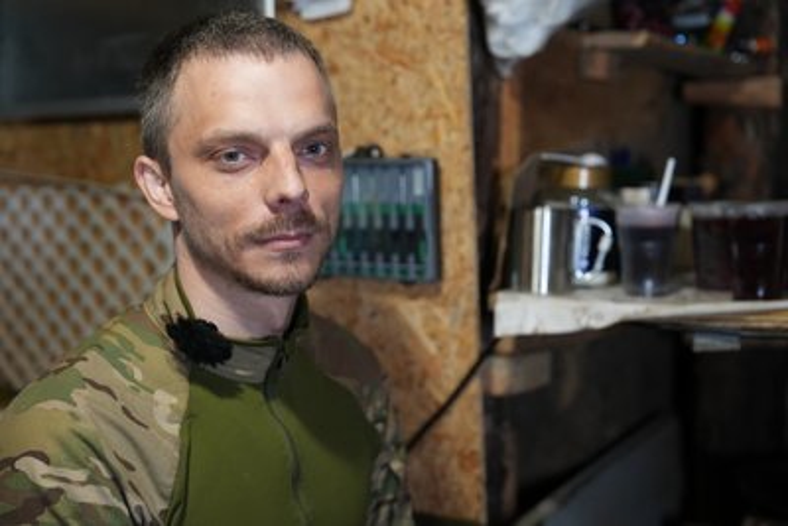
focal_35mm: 49
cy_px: 263
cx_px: 394
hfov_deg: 40.3
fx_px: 1073
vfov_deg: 27.5
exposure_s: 1/160
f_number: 2.8
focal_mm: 49
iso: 2000
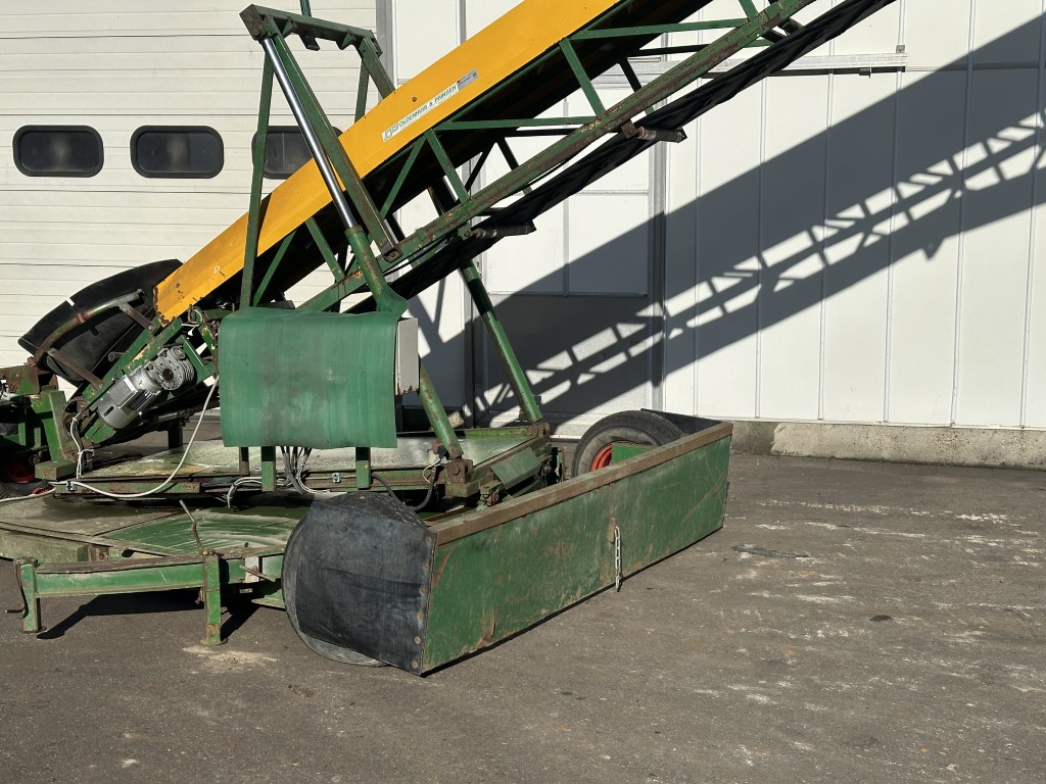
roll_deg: +0.8
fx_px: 1450
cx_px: 523
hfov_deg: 39.7
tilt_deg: -9.6
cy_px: 392
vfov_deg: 30.3
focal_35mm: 48
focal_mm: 6.86
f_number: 1.78
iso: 64
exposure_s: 1/8197
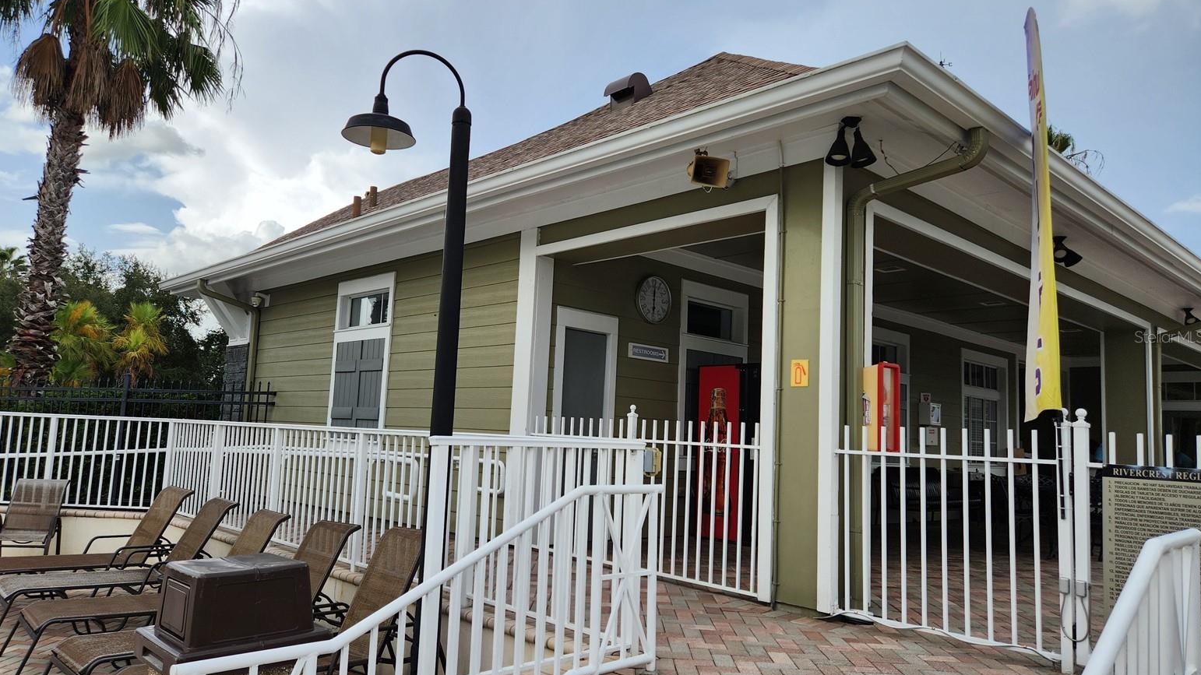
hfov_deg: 71.9
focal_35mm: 26
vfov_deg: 44.4
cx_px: 585
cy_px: 336
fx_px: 828
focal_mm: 5.4
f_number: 1.8
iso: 20
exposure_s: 1/1632
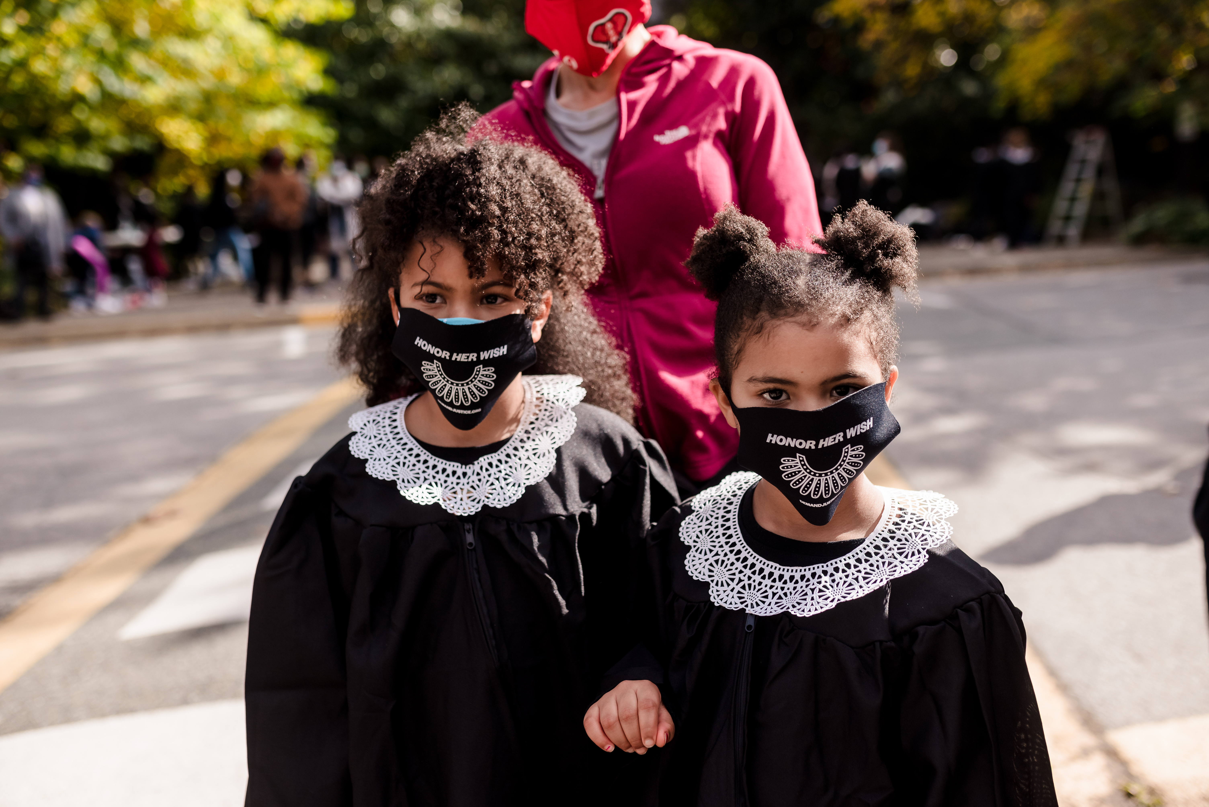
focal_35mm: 35
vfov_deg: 37.9
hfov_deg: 54.4
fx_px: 1176
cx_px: 604
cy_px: 404
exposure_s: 1/4000
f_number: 5.6
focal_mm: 35
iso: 200
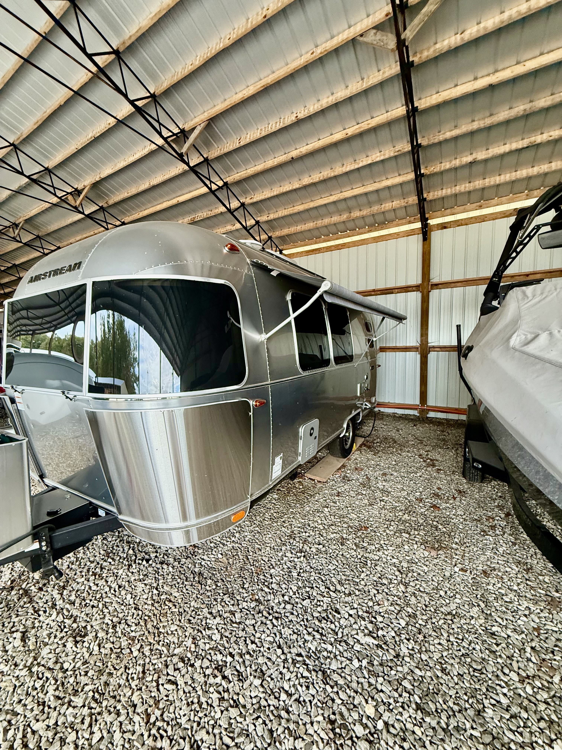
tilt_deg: -4.9
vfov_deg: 102.1
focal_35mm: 14
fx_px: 303
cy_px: 375
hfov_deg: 85.7
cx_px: 281
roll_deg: +0.3
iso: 320
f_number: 2.2
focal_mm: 2.22
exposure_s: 1/63
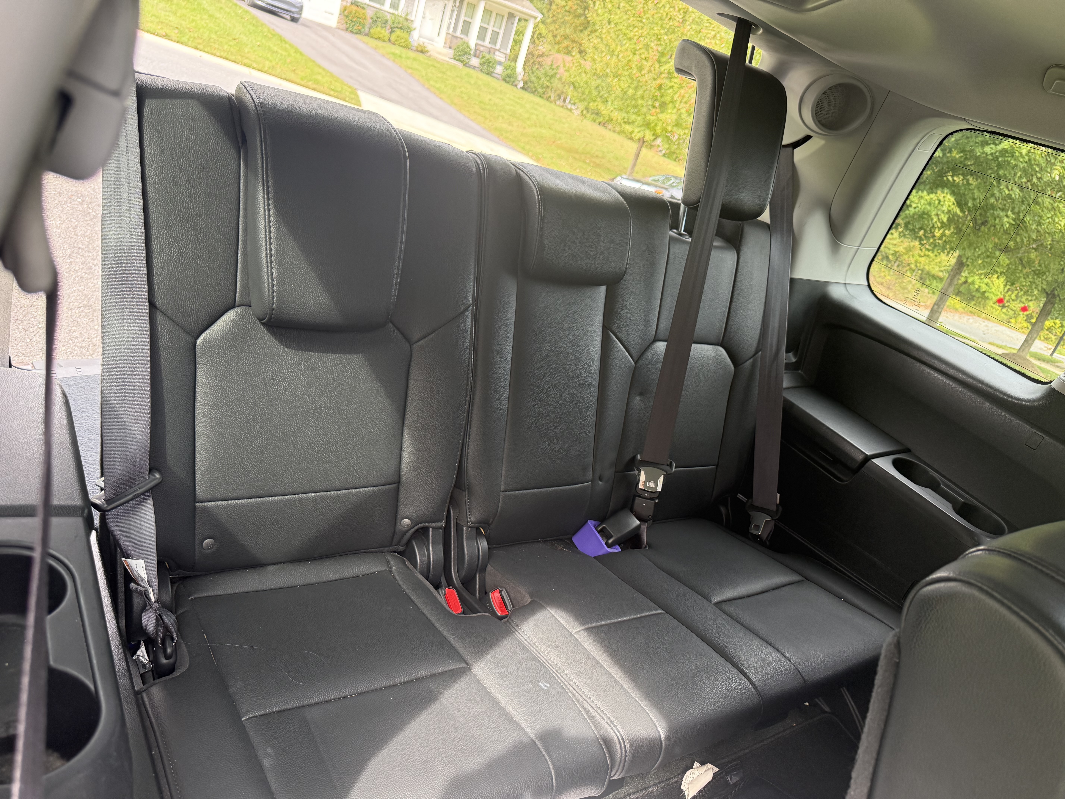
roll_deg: -17.5
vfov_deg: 56.8
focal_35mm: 24
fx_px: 738
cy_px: 400
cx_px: 532
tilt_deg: -21.7
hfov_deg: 71.6
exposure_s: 1/126
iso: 200
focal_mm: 6.76
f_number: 1.78
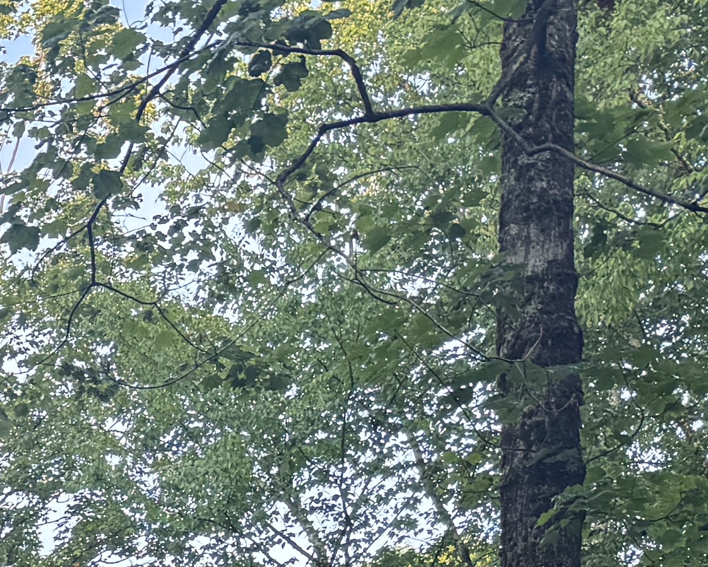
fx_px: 2389
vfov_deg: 11.7
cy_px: 1240
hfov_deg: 13.7
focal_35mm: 114
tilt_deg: +5.5
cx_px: -810
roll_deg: +0.5
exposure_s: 1/237
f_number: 1.78
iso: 200
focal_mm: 6.76
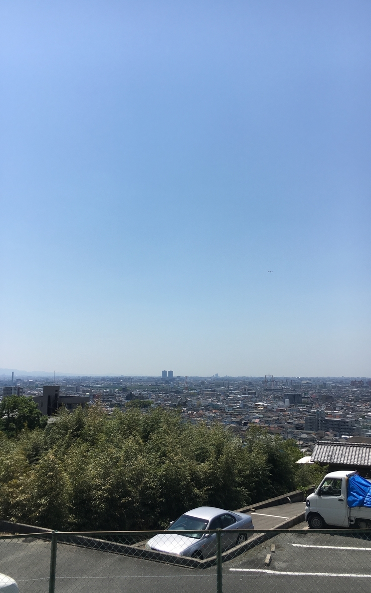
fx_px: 501
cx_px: 180
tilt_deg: +9.1
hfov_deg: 40.6
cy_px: 297
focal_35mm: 31
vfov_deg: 61.2
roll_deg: -0.2
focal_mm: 4.15
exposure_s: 1/2747
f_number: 2.2
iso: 25
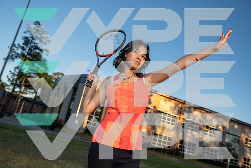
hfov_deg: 60.3
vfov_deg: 42.3
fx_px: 216
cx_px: 126
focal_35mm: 31
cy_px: 84
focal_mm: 31
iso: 125
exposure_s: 1/250
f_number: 4.5
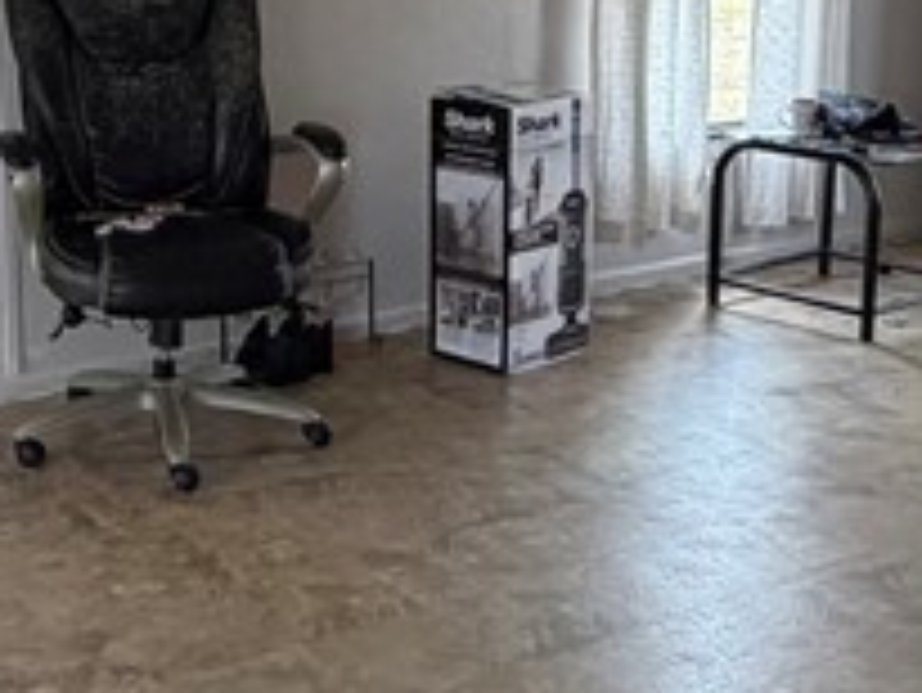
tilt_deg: -14.0
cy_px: 230
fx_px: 1866
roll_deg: +0.4
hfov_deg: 27.8
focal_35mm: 70
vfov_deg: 21.0
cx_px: 477
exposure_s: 1/120
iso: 200
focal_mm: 2.22
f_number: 2.2
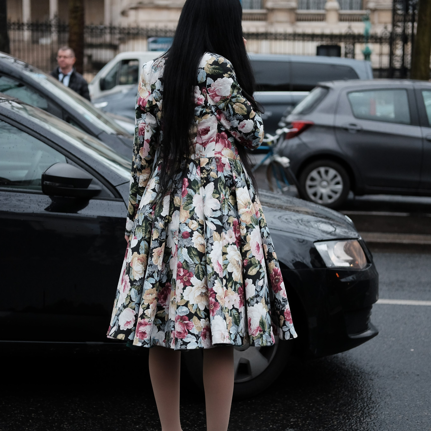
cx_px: 215
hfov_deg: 25.4
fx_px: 958
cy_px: 229
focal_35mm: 68
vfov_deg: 25.4
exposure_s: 1/1000
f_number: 2
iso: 800
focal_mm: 35
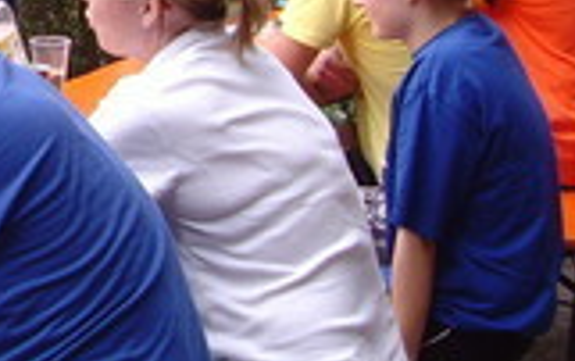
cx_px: -243
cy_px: 59
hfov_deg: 15.3
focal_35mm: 128
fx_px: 2008
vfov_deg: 10.2
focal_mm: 6.6
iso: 80
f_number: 3.5
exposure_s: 1/180
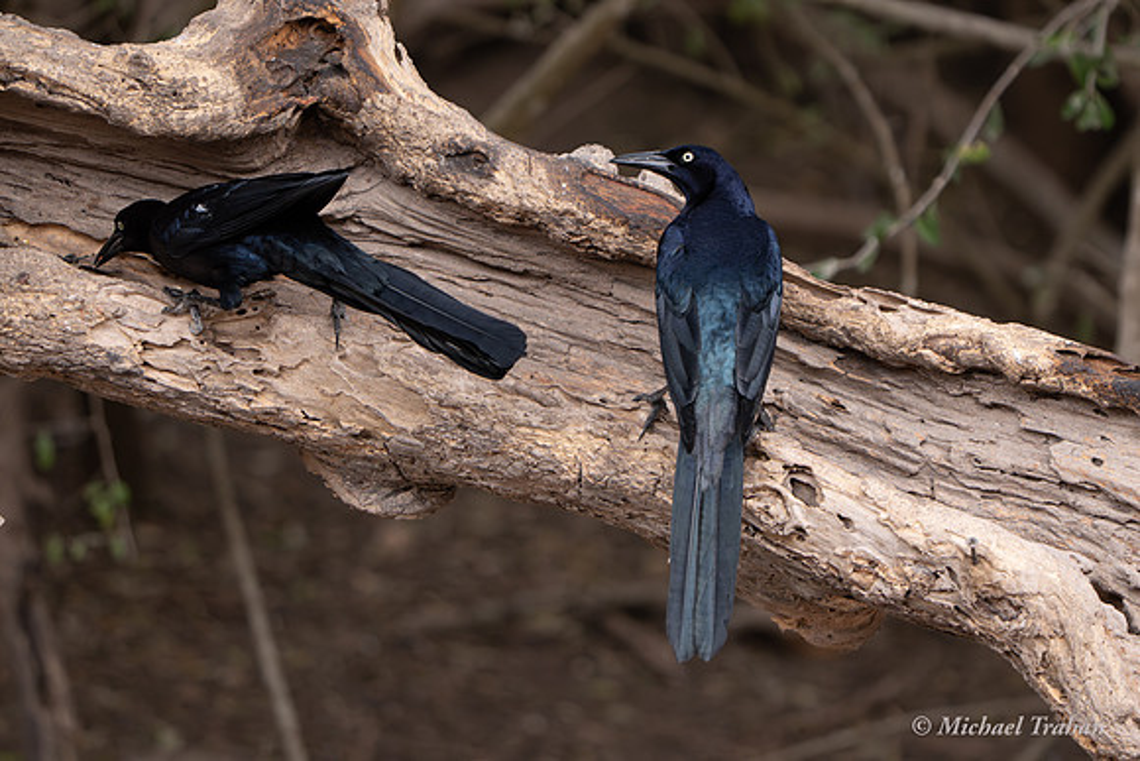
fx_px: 15266
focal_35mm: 482
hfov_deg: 4.3
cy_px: 380
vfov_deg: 2.9
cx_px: 570
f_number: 9
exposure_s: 1/800
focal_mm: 482
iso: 4000
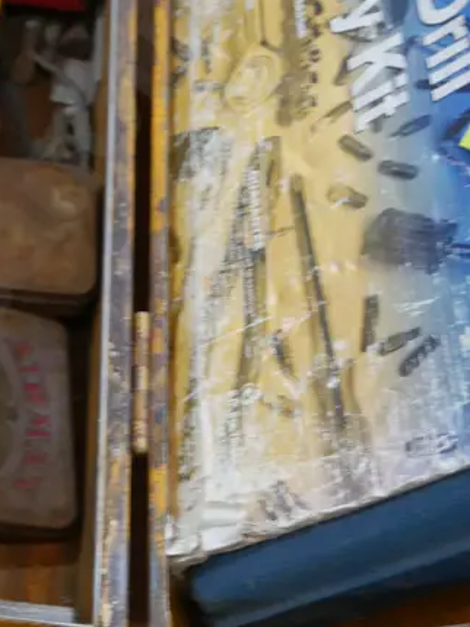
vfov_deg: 22.6
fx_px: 1556
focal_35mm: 86
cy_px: 171
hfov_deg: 17.0
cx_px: 68
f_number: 4
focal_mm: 18
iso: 640
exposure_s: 1/60
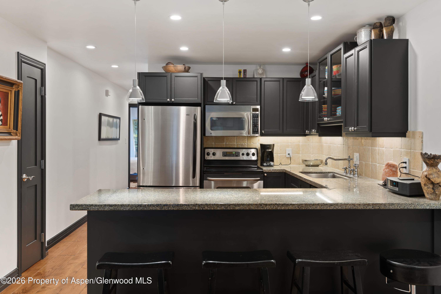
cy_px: 147
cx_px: 220
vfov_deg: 41.1
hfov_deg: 58.7
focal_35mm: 32
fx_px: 392
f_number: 7.1
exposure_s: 2
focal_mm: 32
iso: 100
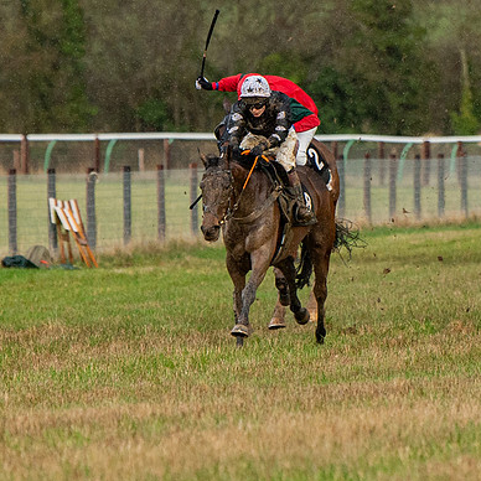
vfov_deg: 2.4
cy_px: 198
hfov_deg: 2.4
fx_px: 11508
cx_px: 242
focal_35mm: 732
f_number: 4
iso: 800
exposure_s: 1/2500
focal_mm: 200
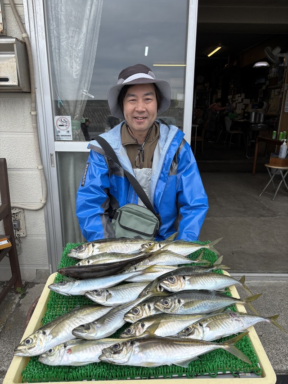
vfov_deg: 67.3
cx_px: 144
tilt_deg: -16.3
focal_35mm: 26
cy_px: 192
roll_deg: -0.4
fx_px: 289
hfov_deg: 53.0
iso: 50
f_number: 1.6
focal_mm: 5.96
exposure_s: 1/1047
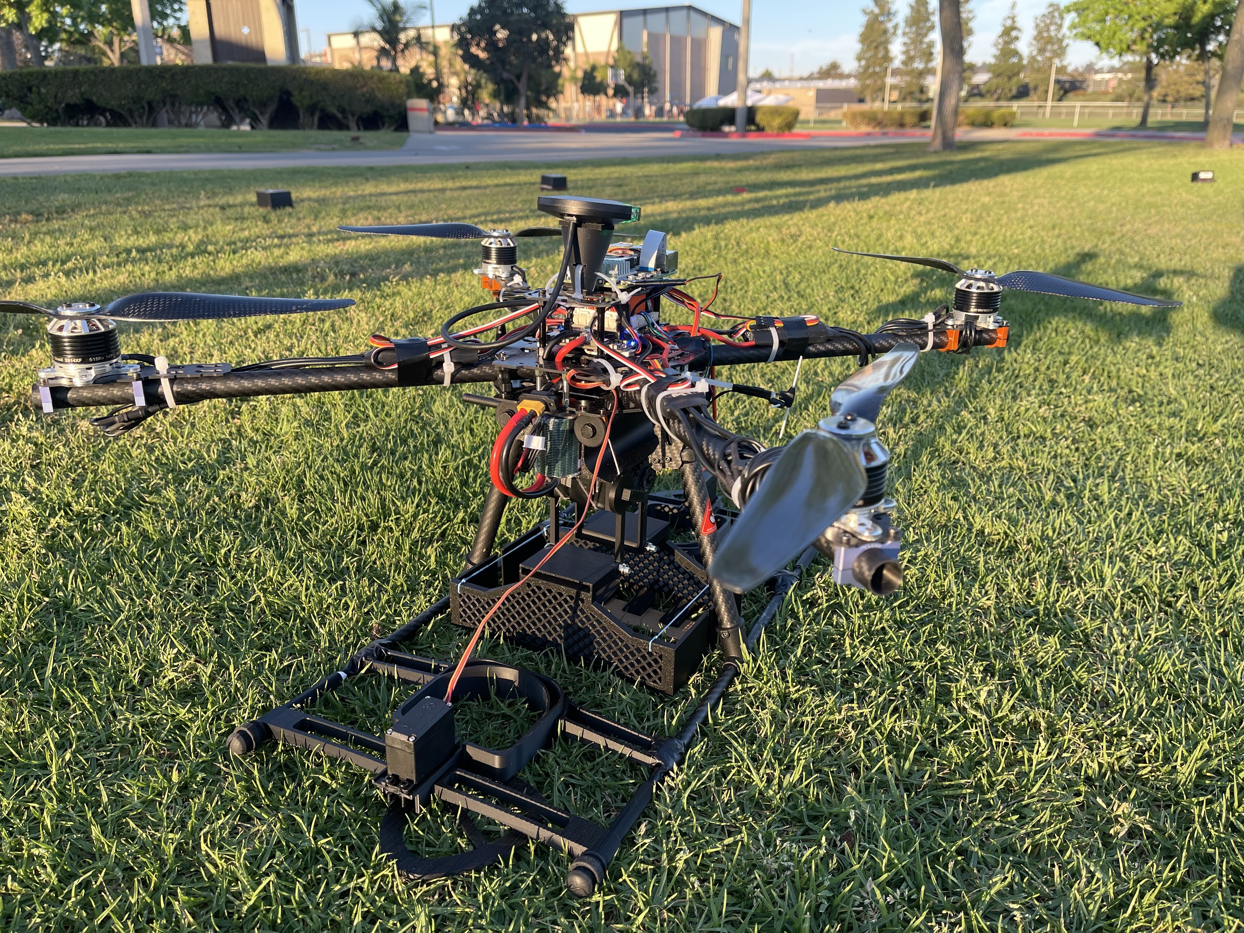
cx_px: 622
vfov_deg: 54.9
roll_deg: +0.3
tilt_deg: -20.7
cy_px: 466
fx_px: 898
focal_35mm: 25
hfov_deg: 69.4
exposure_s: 1/321
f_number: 1.6
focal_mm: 5.1
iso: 32
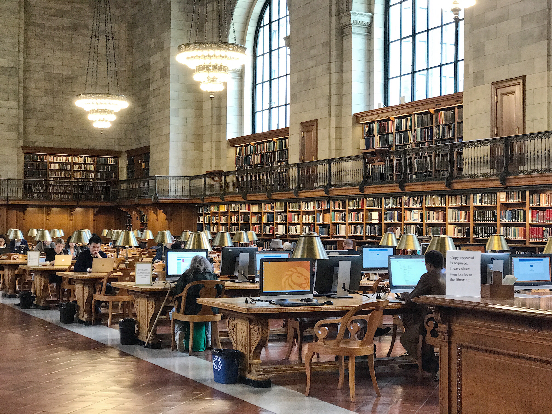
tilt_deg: +0.2
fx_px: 909
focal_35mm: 57
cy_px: 207
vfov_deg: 25.7
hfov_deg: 33.8
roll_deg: -0.7
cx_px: 276
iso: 160
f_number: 2.8
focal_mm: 6.6
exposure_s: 1/60
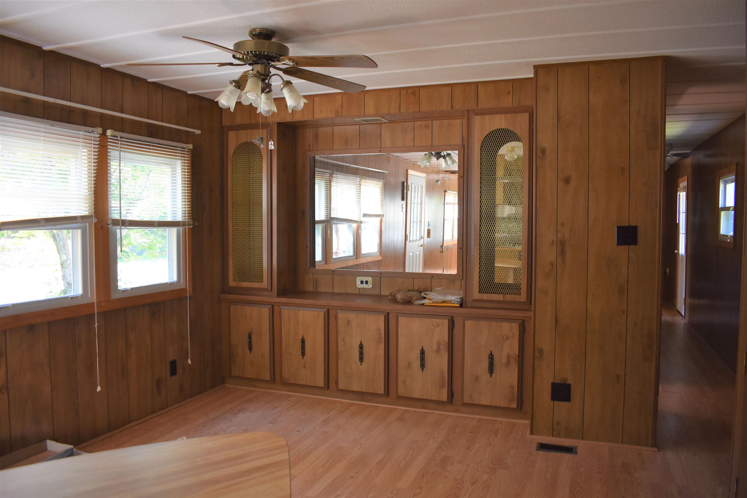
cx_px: 374
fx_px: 560
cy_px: 249
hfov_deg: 67.4
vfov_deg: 47.9
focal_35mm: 27
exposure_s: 1/80
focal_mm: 18
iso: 800
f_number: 4.5
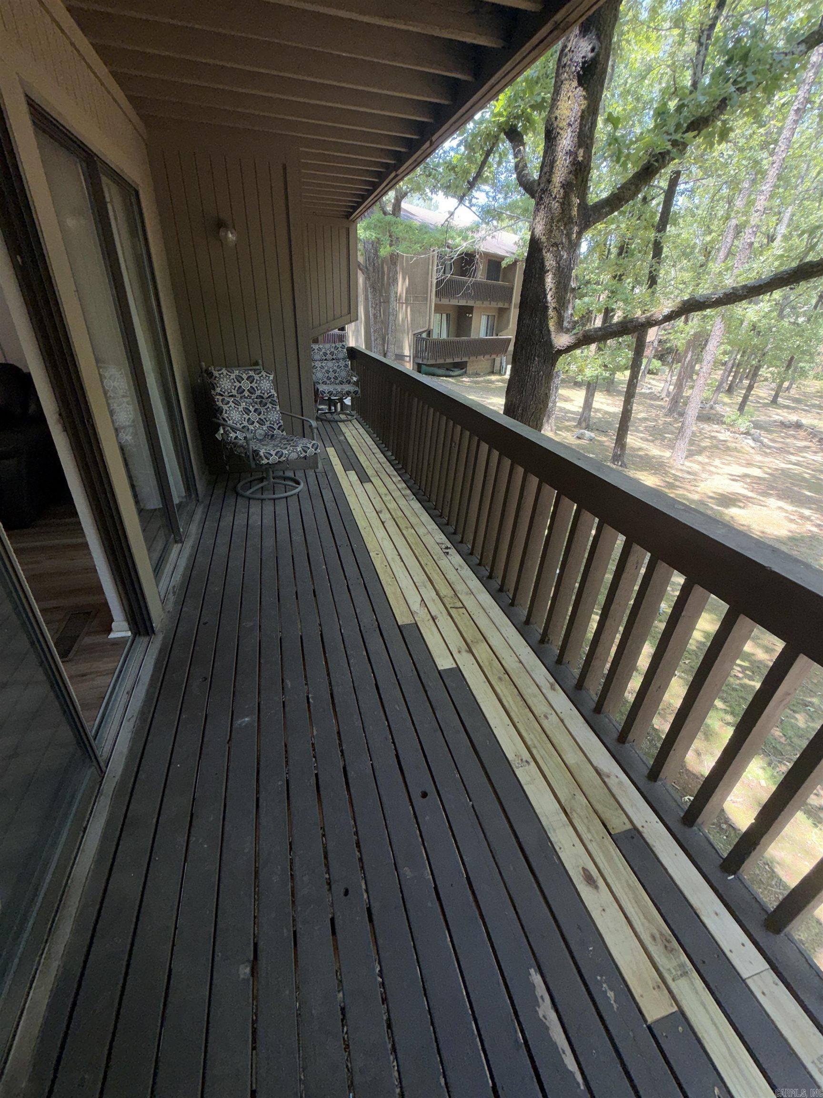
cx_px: 412
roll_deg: -2.6
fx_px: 444
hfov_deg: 85.7
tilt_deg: -27.3
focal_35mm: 14
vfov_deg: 102.1
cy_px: 549
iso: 32
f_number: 2.2
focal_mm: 2.22
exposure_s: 1/121
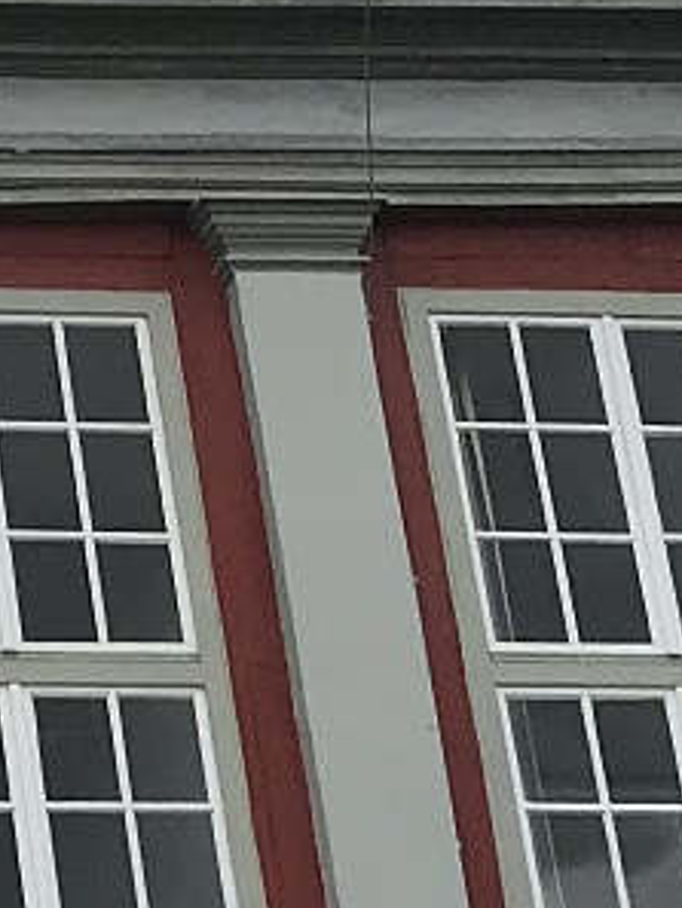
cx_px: -1025
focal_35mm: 190
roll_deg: -0.4
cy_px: 202
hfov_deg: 7.3
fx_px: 4988
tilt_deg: +29.0
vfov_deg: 10.4
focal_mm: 3.99
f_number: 1.8
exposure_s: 1/1842
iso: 20
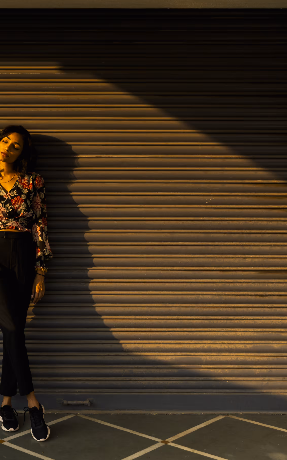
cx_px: 3
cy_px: 230
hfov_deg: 20.9
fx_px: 751
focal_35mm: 60
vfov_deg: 34.0
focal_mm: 26
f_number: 3.8
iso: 100
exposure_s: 1/250
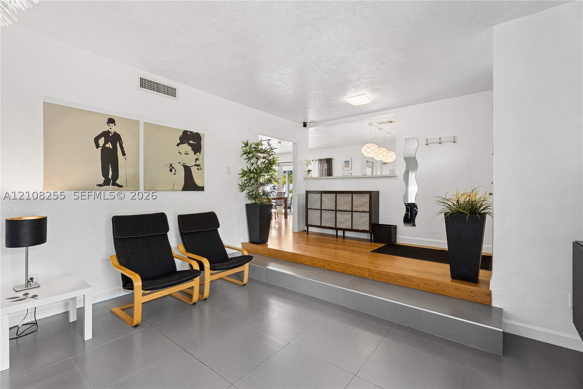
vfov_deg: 73.7
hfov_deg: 96.7
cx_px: 292
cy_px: 194
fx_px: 259
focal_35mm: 16
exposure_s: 1/2
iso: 100
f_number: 11
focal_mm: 16
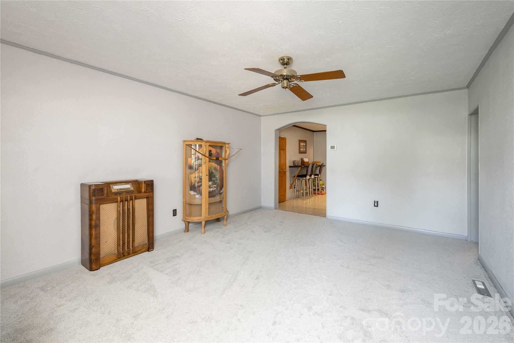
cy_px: 172
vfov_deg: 77.4
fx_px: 214
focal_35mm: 15
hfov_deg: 100.4
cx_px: 257
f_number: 7.1
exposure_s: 1/13
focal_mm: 15
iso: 320
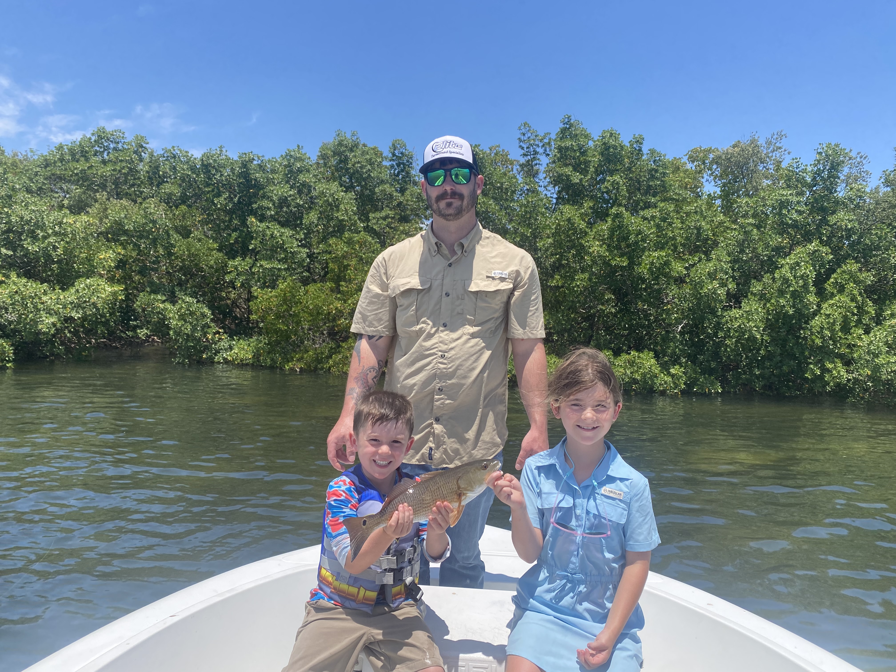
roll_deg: -2.7
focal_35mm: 26
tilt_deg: -2.8
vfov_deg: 53.1
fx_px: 673
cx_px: 448
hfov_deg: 67.3
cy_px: 336
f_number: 1.8
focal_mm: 4.25
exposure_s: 1/2358
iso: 32
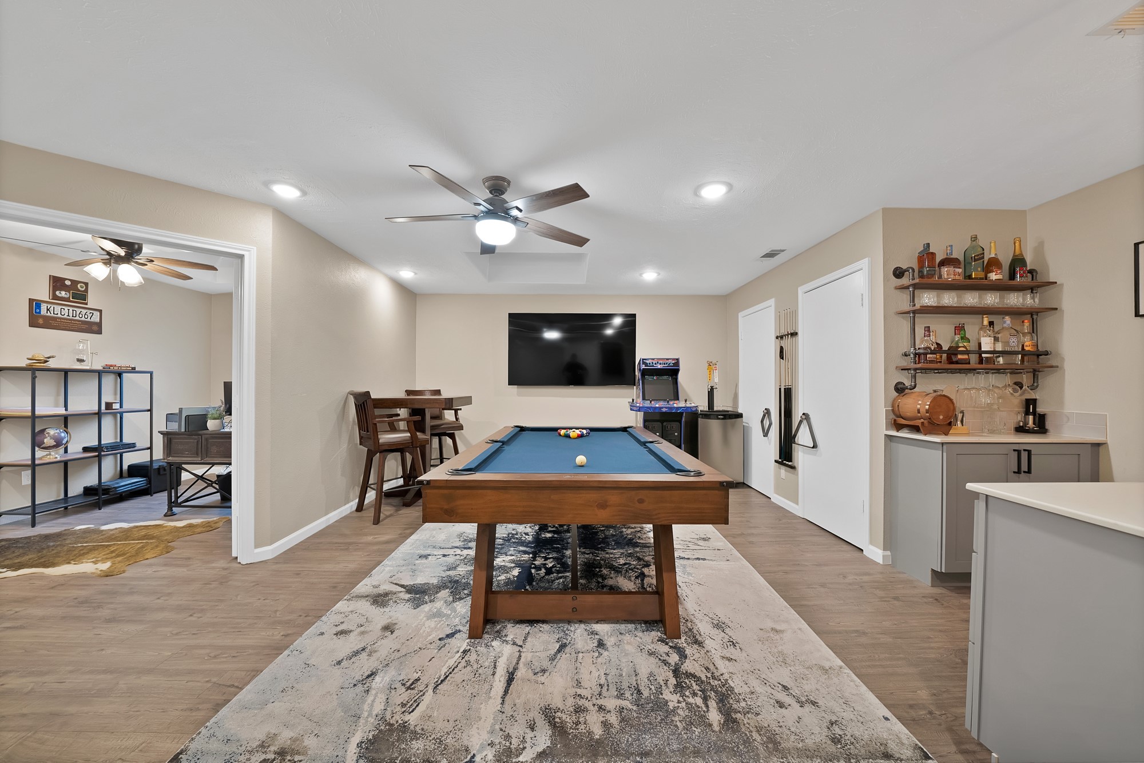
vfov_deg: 90.1
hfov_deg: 112.6
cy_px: 382
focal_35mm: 12
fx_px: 381
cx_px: 572
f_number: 9
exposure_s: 1/1.25
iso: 640
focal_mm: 12
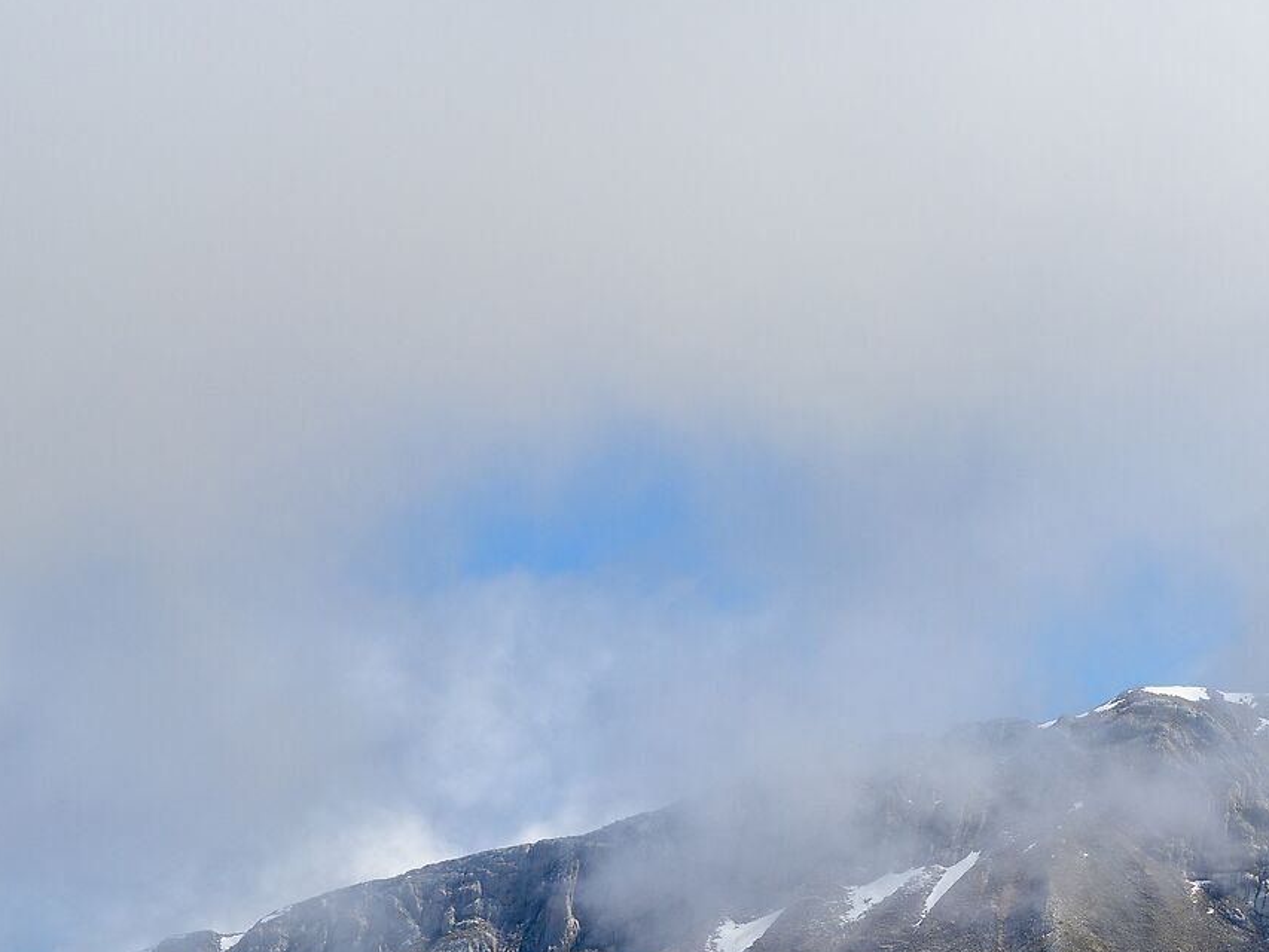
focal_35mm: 211
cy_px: 919
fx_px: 7736
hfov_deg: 9.3
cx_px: 1373
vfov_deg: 7.0
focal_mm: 78
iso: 64
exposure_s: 1/160
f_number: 11
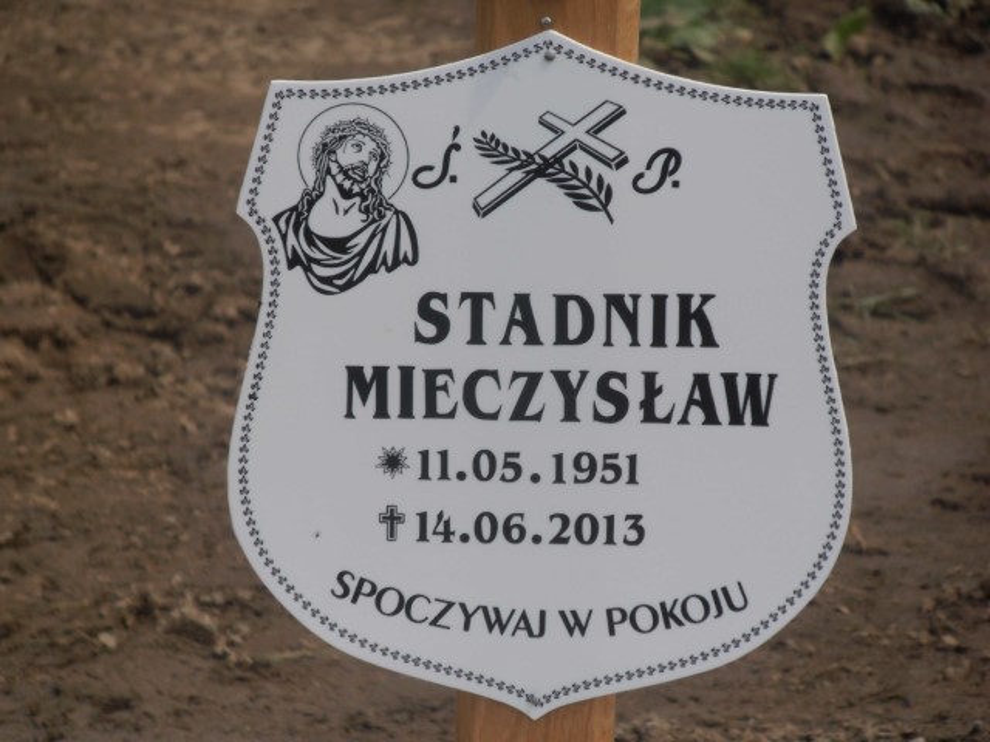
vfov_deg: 6.2
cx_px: 495
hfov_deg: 8.2
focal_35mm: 240
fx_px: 6864
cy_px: 371
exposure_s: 1/640
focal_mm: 42.54
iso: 80
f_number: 5.7
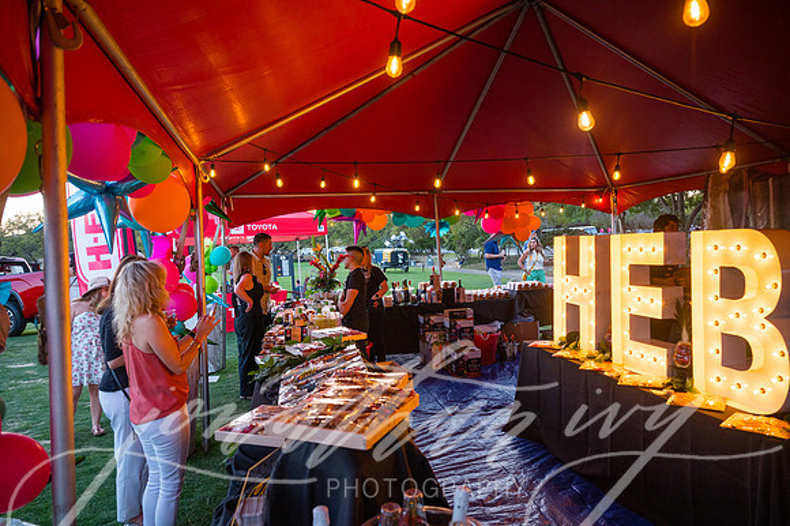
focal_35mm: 24
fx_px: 526
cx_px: 395
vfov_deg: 53.1
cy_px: 263
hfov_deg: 73.8
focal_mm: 24
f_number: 4
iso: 1250
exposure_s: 1/320
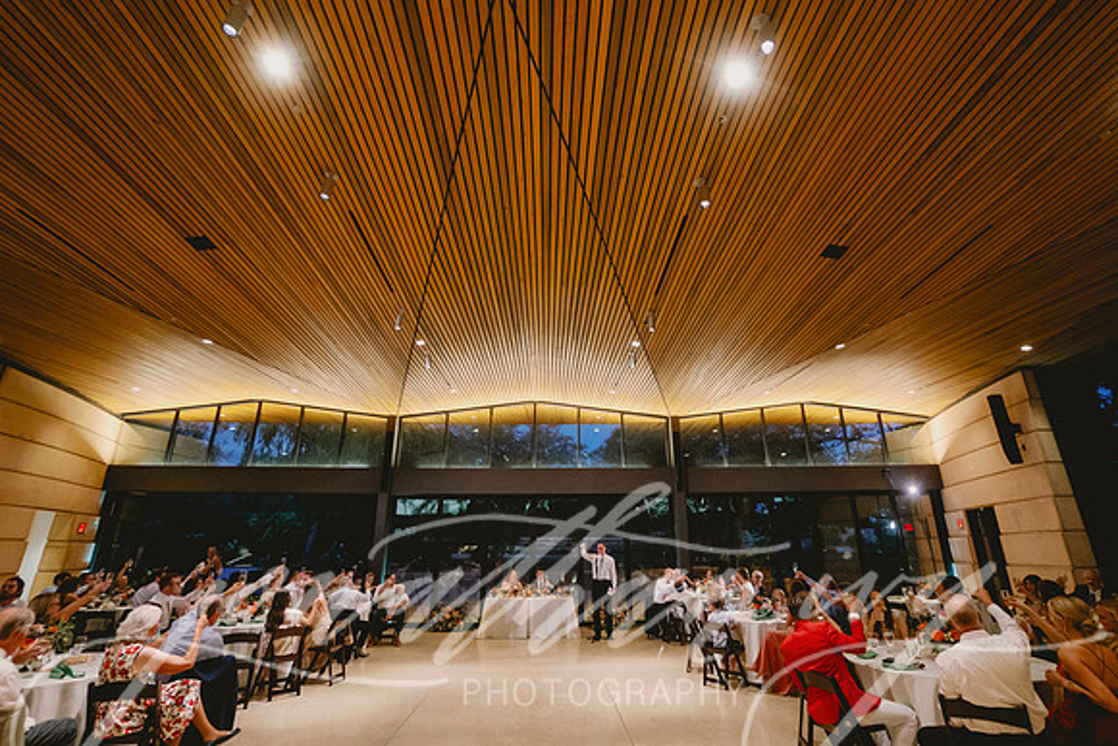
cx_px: 579
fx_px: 515
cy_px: 342
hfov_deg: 94.6
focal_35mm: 17
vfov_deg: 71.6
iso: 2000
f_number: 4
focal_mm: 10
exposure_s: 1/60
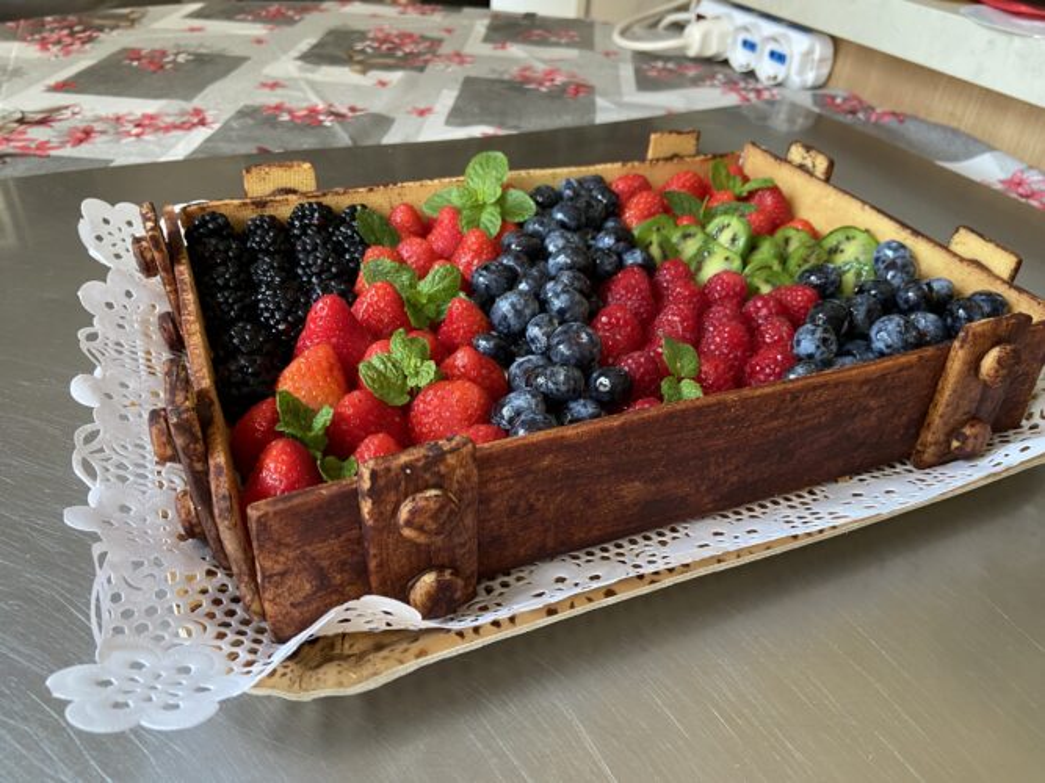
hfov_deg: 67.3
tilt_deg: -35.7
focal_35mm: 26
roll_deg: -4.5
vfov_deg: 53.0
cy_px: 392
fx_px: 785
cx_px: 522
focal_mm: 4.25
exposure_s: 1/86
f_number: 1.8
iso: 125
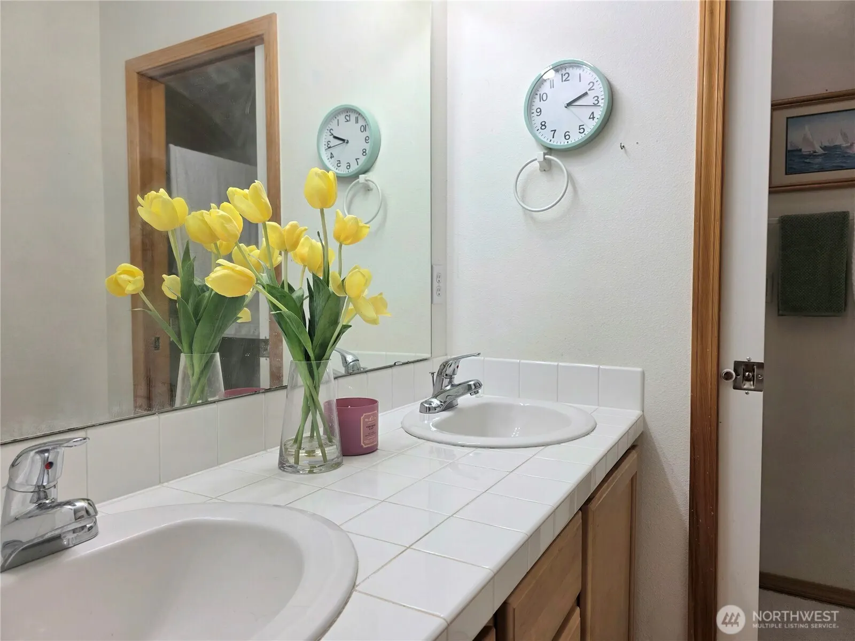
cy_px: 320
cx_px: 428
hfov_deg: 73.9
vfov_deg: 58.9
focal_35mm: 23
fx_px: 568
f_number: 1.7
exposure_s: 1/120
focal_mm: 6.3
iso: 32
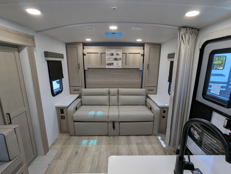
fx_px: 107
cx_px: 116
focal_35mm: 16
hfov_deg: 94.4
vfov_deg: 78.2
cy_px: 87
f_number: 2.2
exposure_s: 1/68.5
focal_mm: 2.35
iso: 85
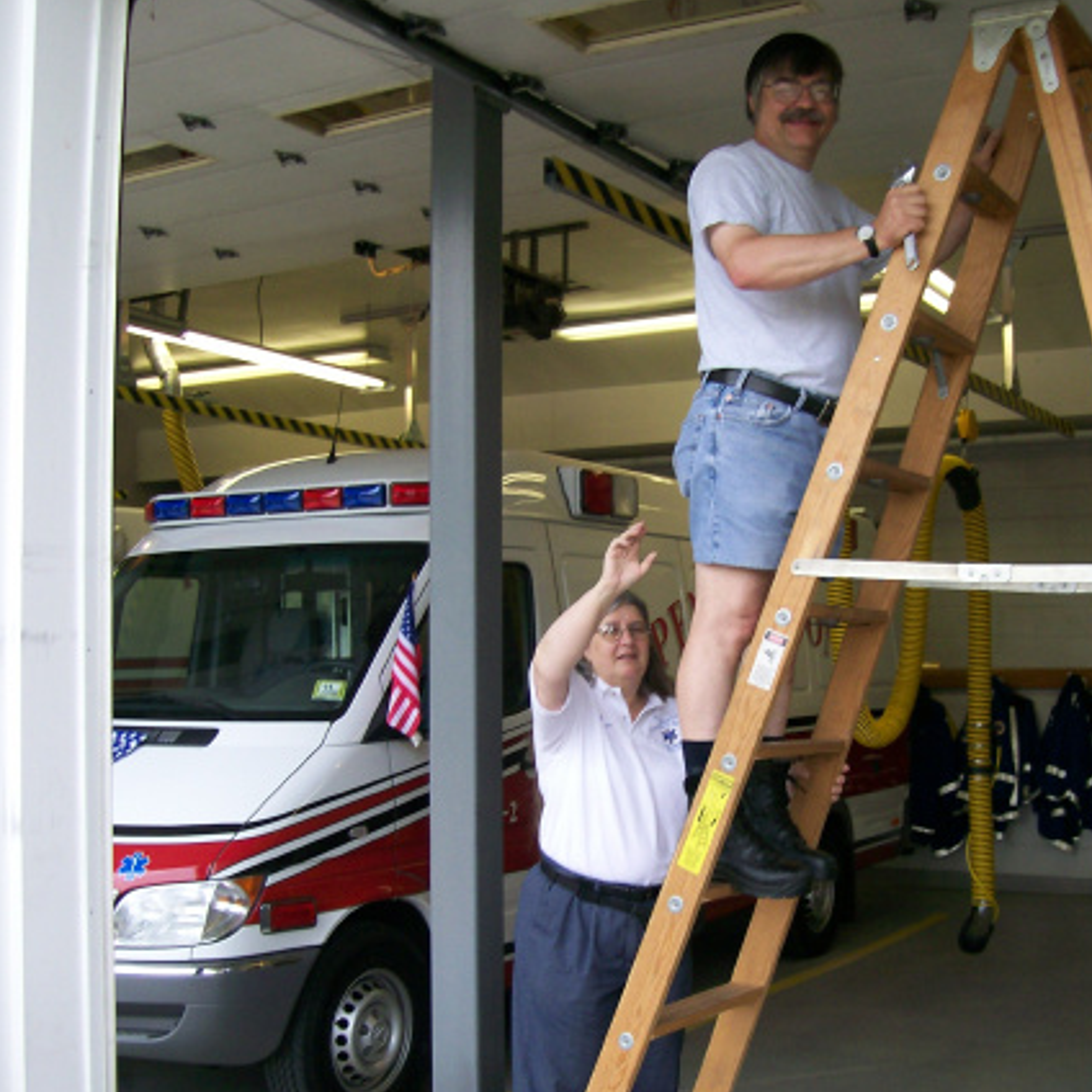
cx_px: 551
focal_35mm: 45
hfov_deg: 37.6
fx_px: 1606
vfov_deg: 37.5
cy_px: 634
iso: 80
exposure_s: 1/74.9
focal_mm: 6
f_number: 2.7
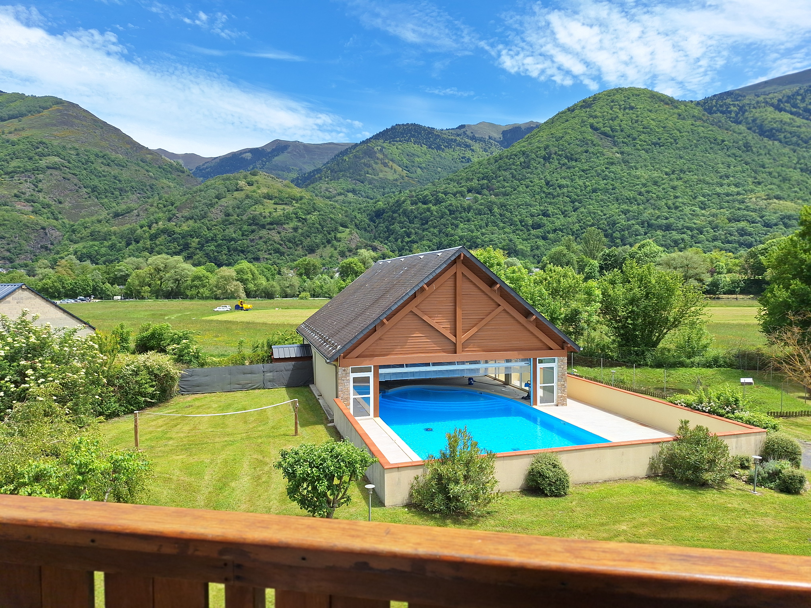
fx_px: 539
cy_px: 304
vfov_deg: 58.9
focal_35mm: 23
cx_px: 406
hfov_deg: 73.9
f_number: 1.8
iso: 40
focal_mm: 5.54
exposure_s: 1/2451
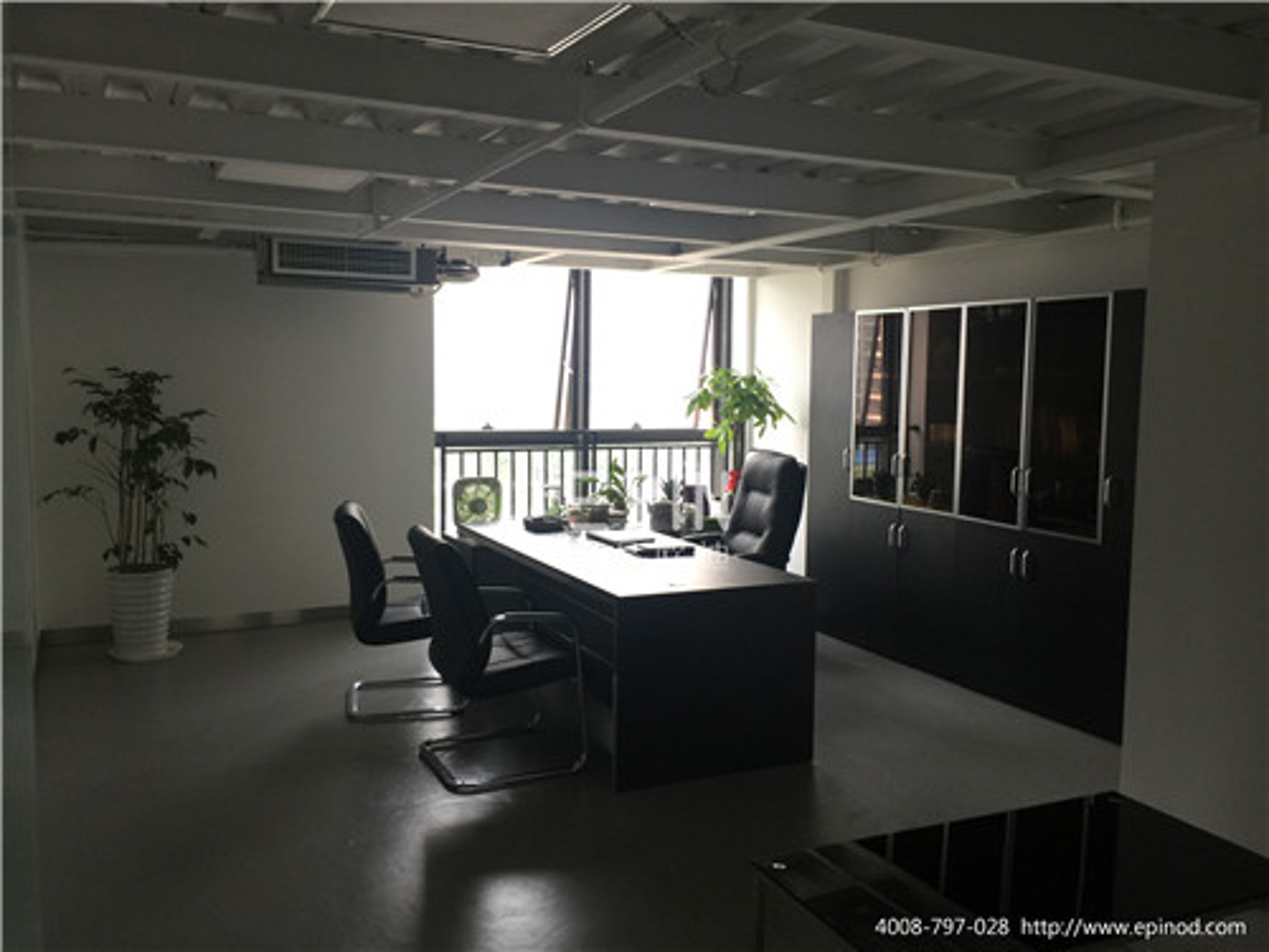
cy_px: 476
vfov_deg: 48.2
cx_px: 634
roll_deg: -1.6
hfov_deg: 61.7
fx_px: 1063
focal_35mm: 29
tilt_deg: -5.4
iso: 32
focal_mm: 4.15
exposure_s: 1/33
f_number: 2.2
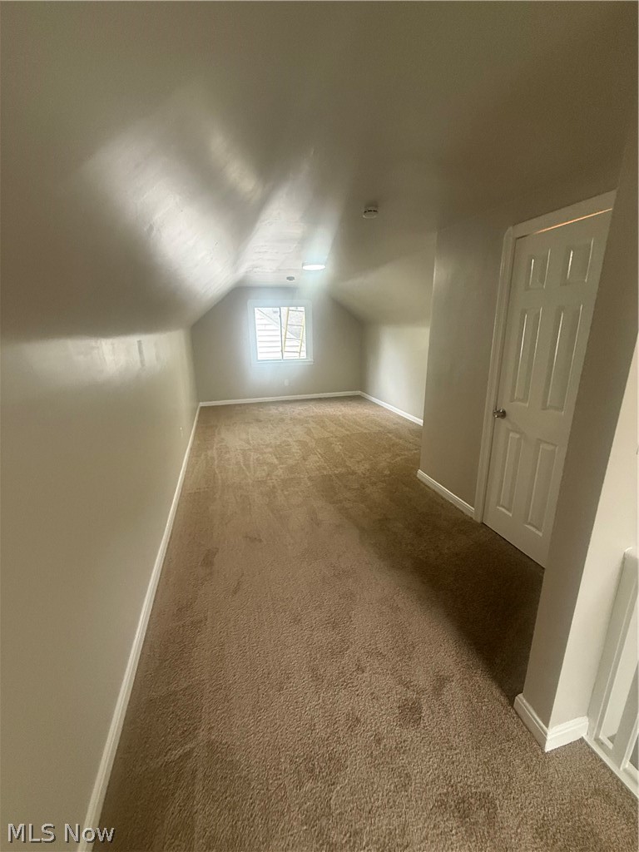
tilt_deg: -14.0
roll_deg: +0.5
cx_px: 320
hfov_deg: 85.7
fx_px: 345
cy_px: 426
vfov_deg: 102.1
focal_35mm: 14
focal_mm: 2.22
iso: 400
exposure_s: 1/120
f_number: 2.2
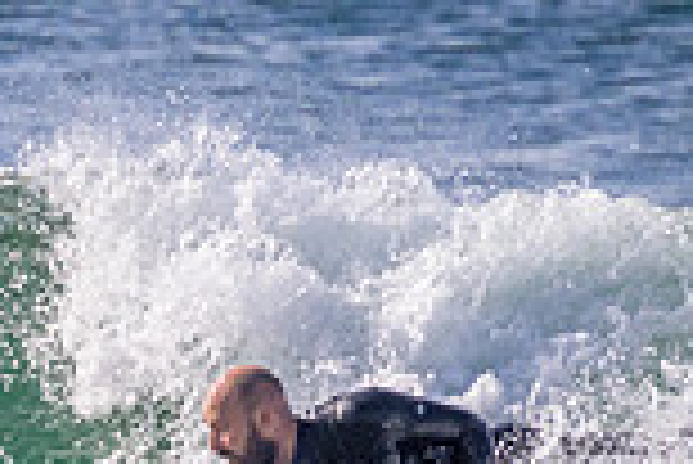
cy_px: 547
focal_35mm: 3019
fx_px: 58169
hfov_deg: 0.7
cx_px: -45
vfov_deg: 0.5
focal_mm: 800
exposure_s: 1/2000
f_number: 11
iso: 1100
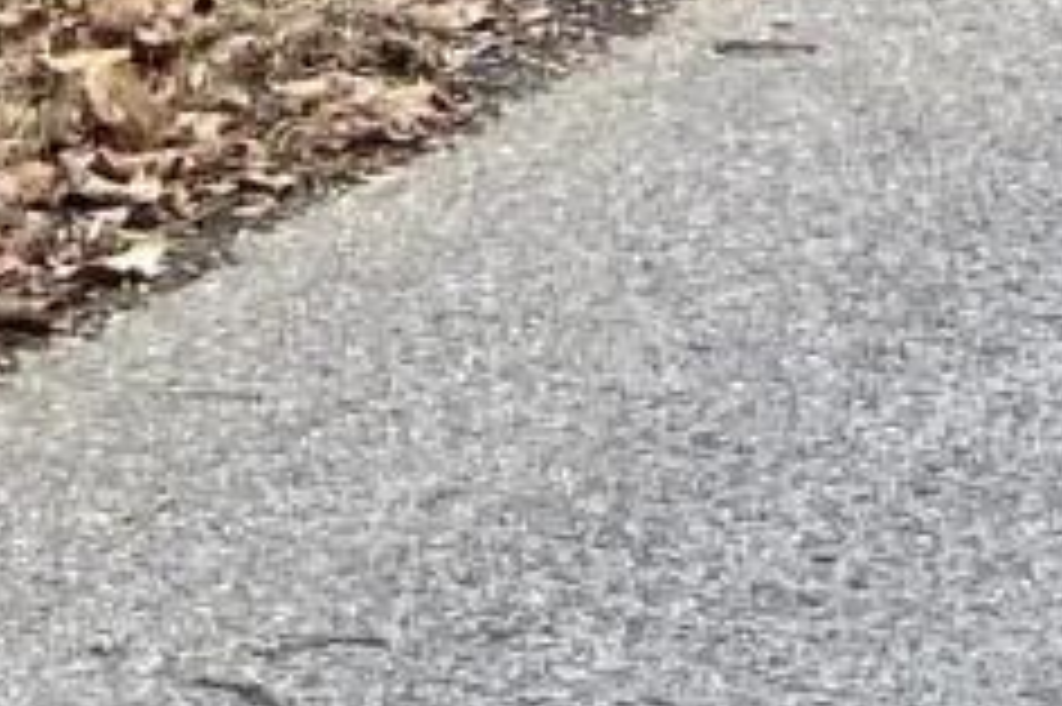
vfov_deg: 5.1
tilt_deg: -1.7
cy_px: -2478
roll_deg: +3.6
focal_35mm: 229
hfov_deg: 9.0
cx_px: 608
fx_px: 6751
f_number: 1.8
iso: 32
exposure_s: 1/719
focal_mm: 4.25
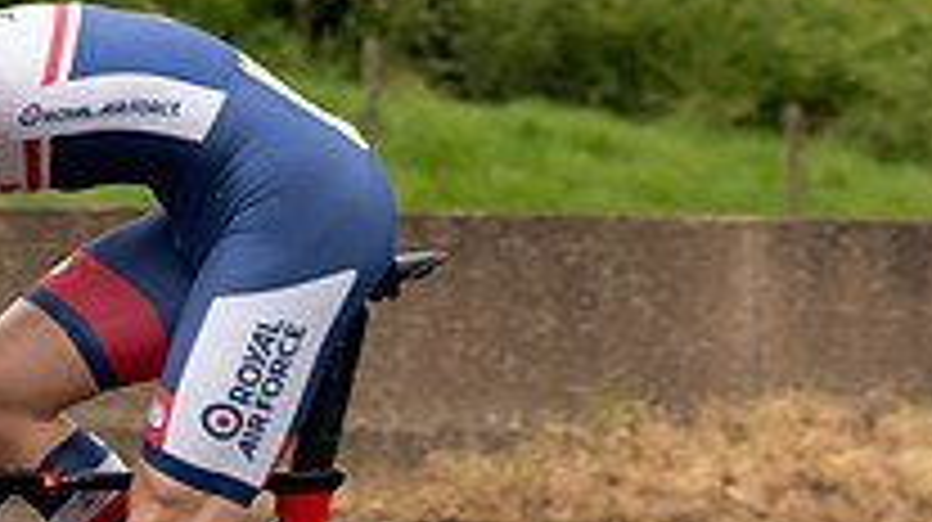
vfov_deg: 5.7
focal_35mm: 214
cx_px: 180
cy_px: 267
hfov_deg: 10.1
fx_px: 5284
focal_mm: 70
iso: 400
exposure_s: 1/1000
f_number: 3.5
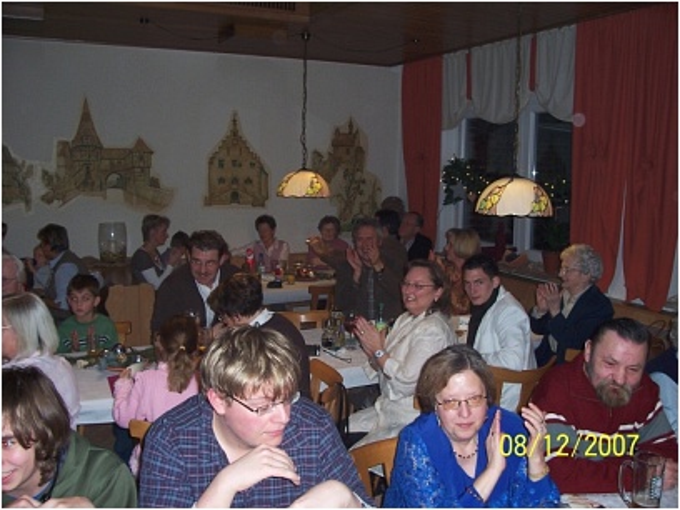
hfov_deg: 54.0
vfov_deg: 41.8
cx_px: 340
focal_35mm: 34
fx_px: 668
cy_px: 255
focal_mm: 5.6
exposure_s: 1/60
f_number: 2.7
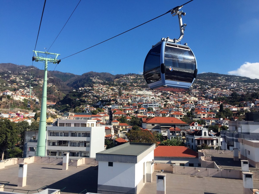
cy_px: 97
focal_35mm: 29
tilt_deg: +6.6
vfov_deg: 48.2
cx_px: 130
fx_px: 217
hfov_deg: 61.7
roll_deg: -2.0
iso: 32
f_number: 2.2
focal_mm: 4.15
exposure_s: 1/898
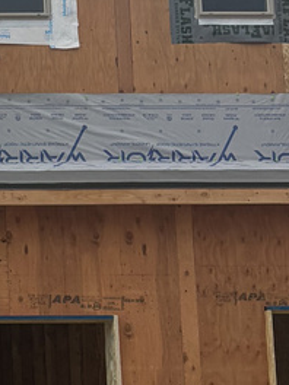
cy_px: 252
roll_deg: -0.2
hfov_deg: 9.1
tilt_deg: +8.6
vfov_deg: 13.1
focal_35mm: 151
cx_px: -331
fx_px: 1681
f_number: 1.6
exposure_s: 1/1848
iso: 50
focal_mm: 5.96
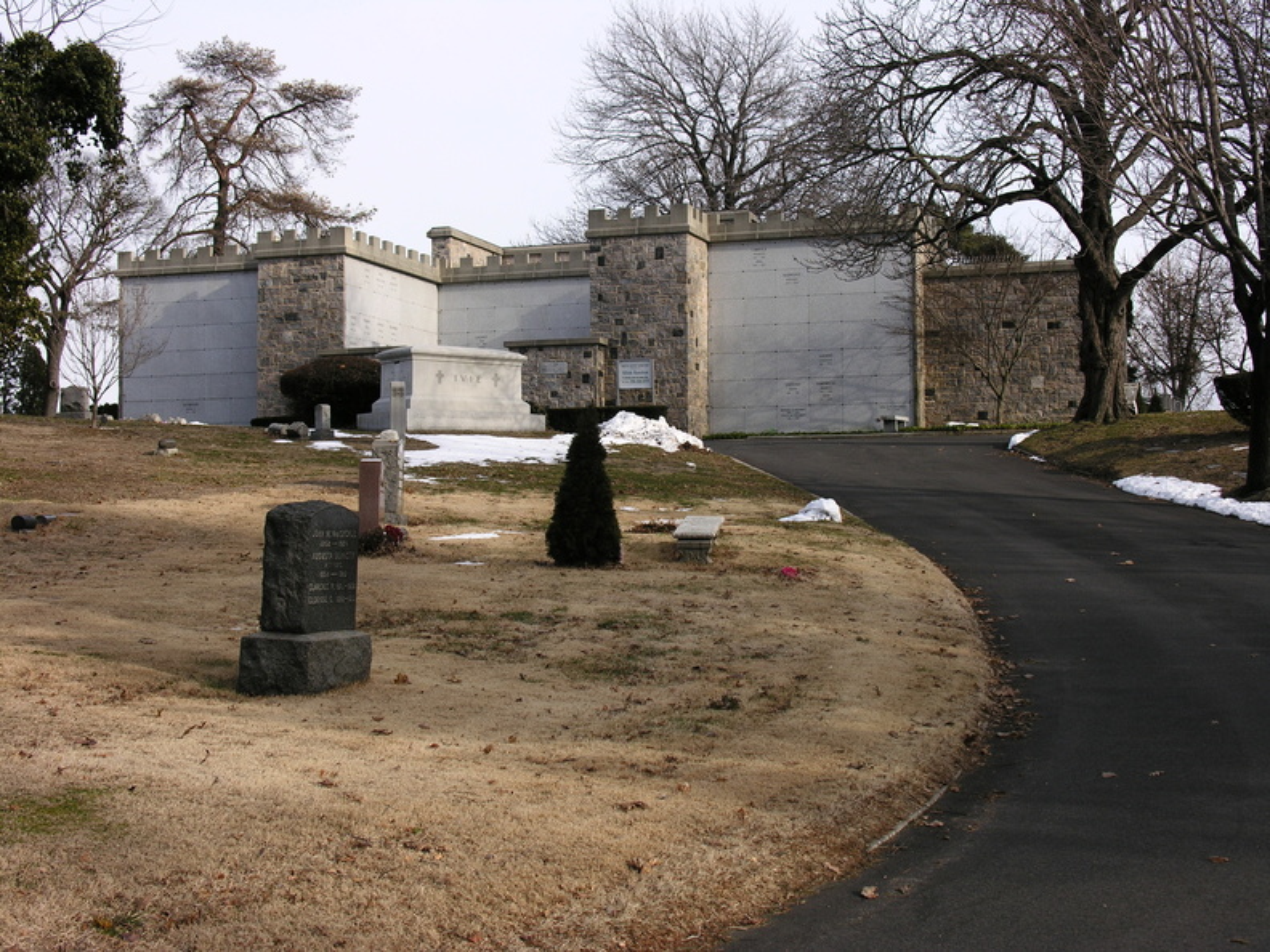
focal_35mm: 54
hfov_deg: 35.5
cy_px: 476
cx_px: 635
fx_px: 1981
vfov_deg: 27.0
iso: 50
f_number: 4.4
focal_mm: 13.8
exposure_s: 1/258
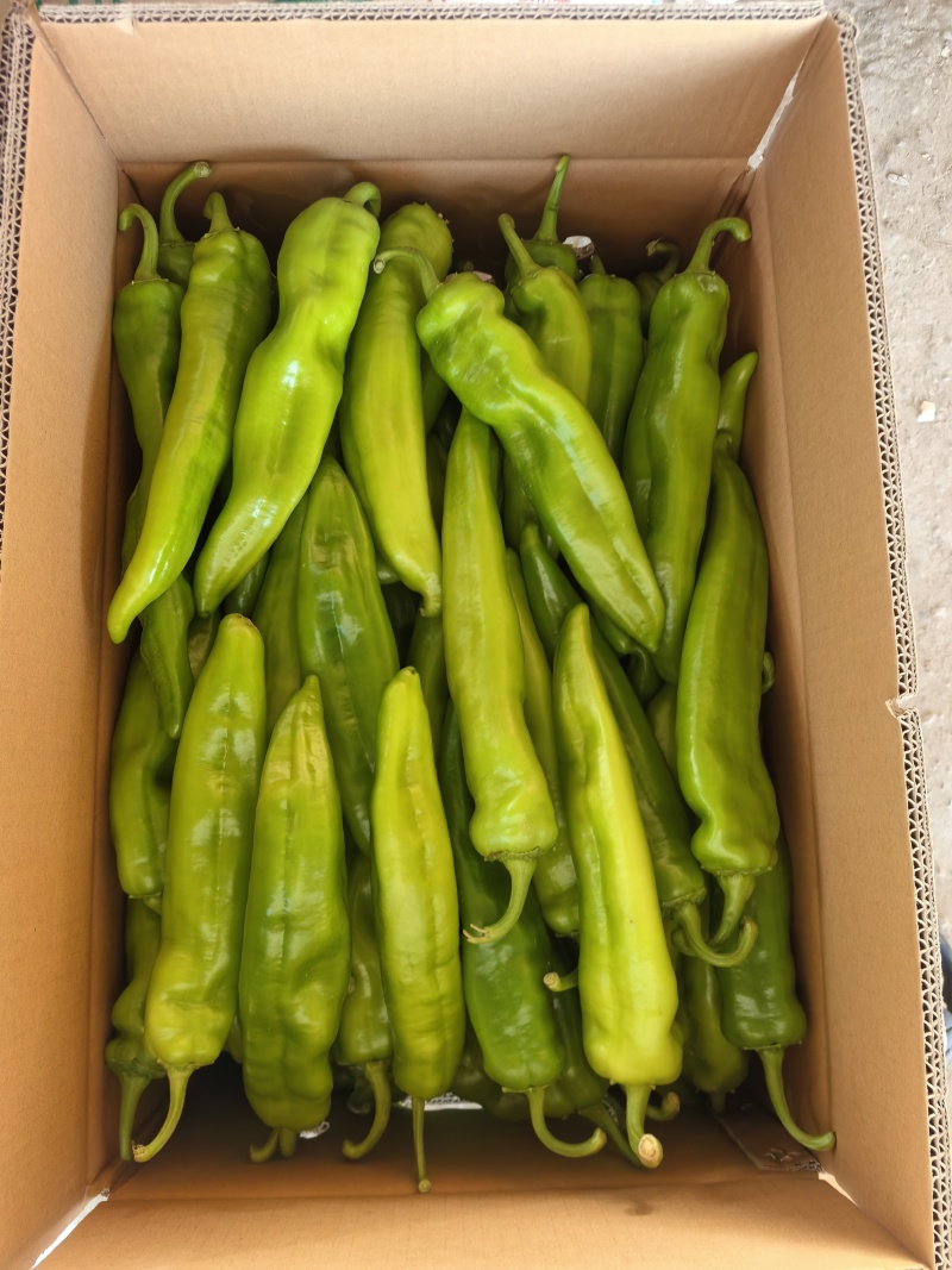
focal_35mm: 27
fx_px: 990
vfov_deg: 65.3
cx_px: 476
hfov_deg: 51.3
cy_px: 635
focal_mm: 6.35
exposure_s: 1/50
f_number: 2
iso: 250
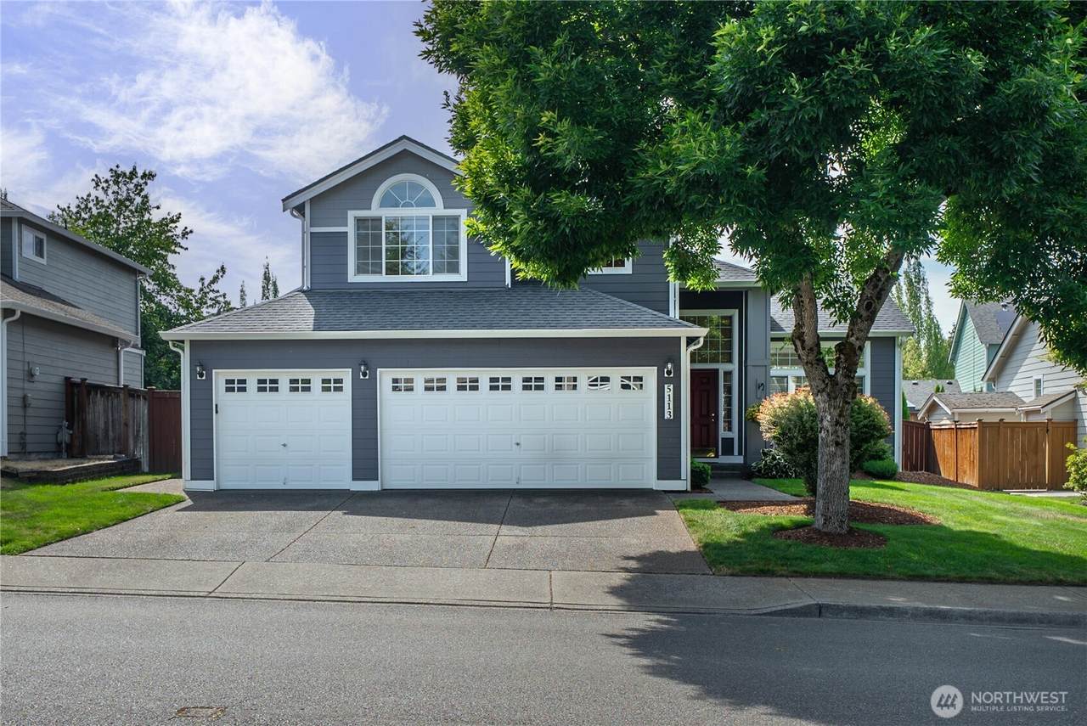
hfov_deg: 73.7
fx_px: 725
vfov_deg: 53.2
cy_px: 363
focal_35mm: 24
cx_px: 544
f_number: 6.3
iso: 80
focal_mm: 24
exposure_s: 1/100
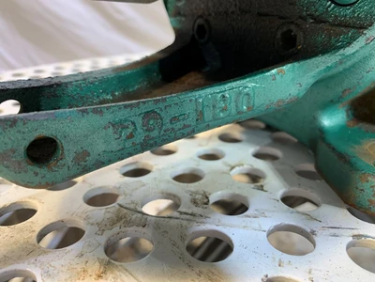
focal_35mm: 26
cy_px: 141
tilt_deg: -23.7
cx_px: 188
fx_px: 282
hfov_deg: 67.3
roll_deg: -0.5
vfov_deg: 53.1
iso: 64
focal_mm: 4.25
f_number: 1.8
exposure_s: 1/60
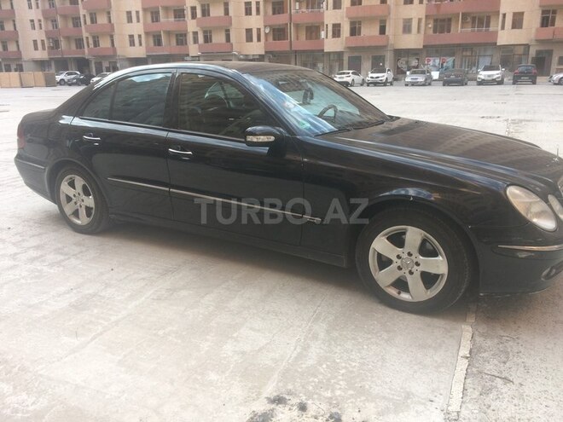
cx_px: 282
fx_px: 472
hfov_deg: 61.7
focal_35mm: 29
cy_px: 211
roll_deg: -0.9
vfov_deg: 48.2
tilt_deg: -17.6
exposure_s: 1/104
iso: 32
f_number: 2.2
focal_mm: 4.15
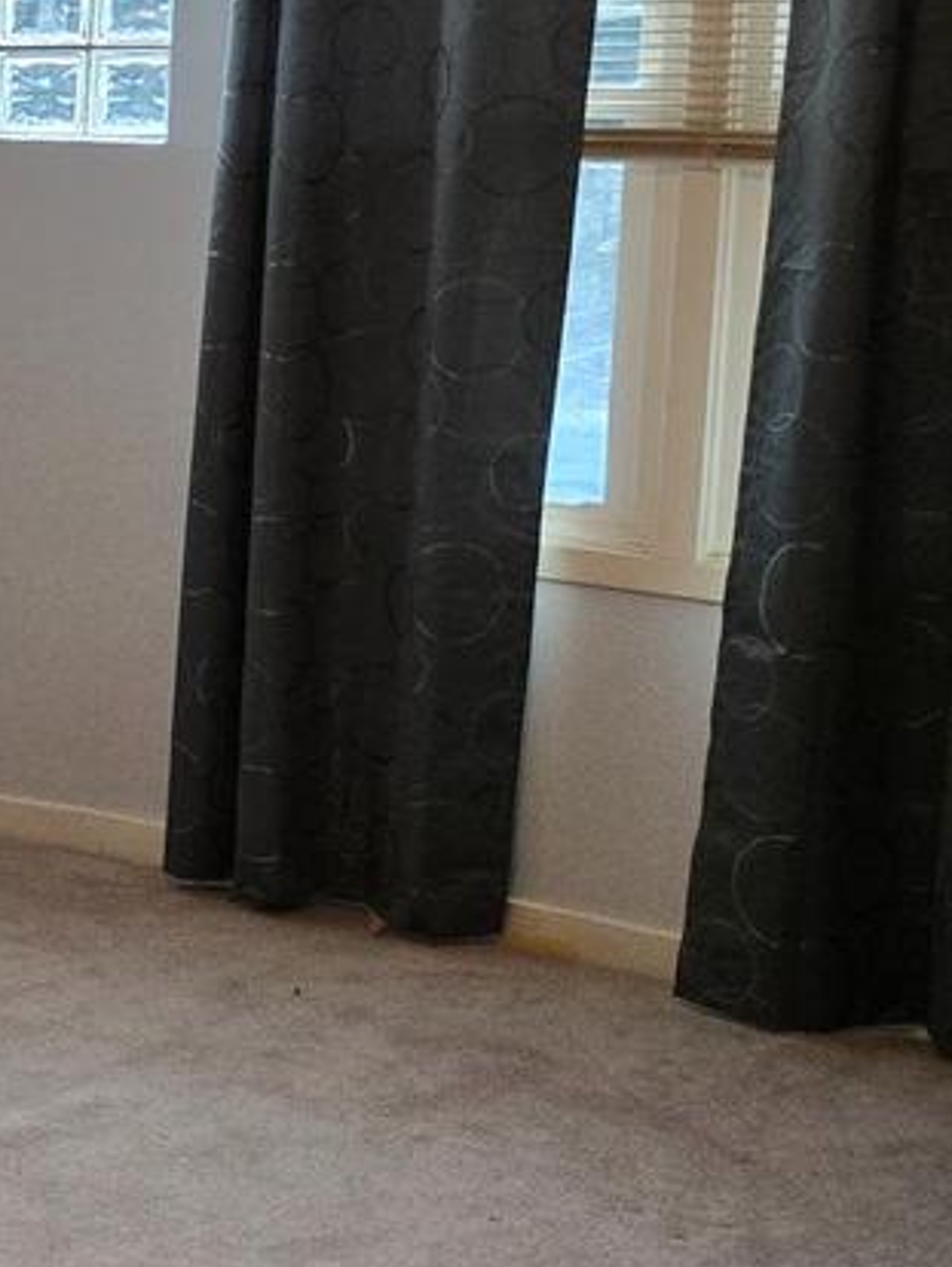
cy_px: 376
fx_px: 2931
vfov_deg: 24.2
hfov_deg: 14.0
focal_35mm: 80
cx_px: -1203
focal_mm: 5.4
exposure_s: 1/120
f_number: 1.8
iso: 200
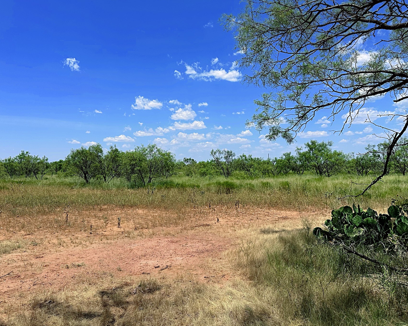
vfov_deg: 51.4
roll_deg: +2.1
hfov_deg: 62.1
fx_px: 338
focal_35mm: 28
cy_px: 146
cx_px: 188
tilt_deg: +4.3
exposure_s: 1/6623
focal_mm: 6.86
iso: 80
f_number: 1.78
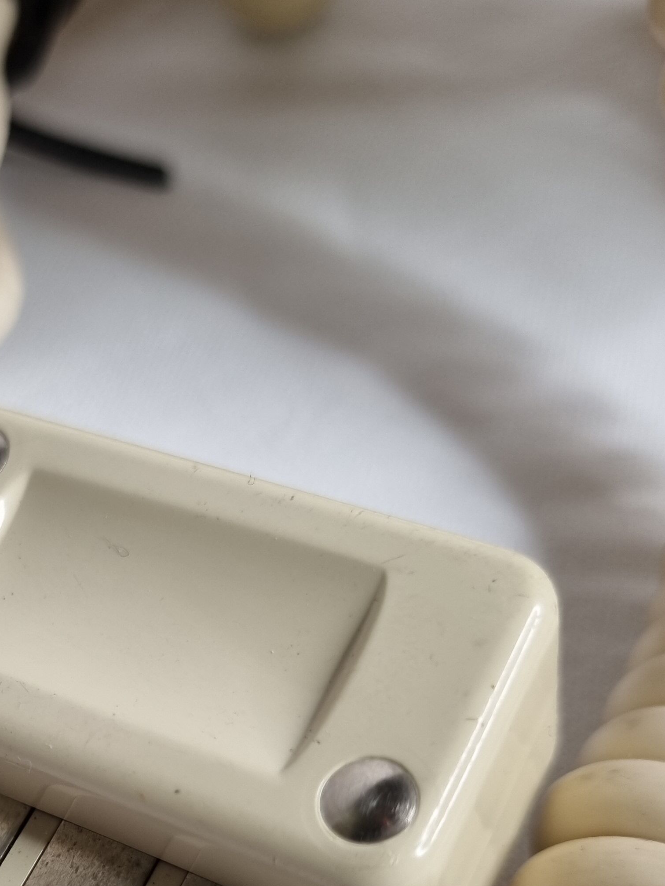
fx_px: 1332
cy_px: 730
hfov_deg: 27.3
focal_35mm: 52
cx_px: 99
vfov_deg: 35.4
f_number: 1.8
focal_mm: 5.4
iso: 125
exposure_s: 1/100
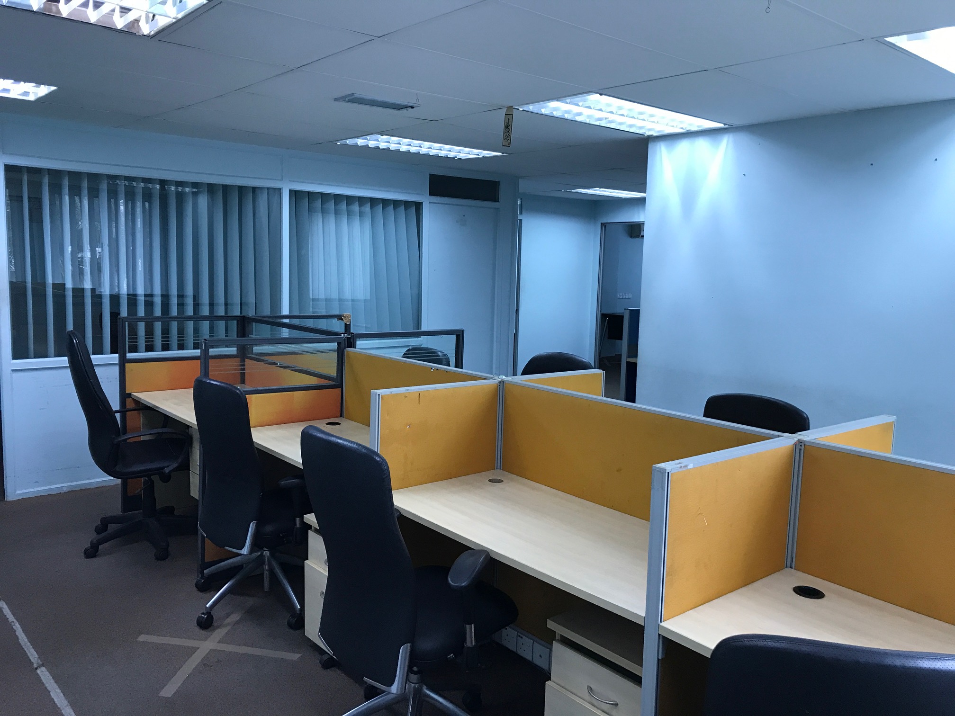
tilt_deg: -6.6
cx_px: 478
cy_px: 358
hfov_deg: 63.4
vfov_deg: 49.7
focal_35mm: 28
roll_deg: -0.6
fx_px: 772
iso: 40
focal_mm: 3.99
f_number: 1.8
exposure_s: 1/33
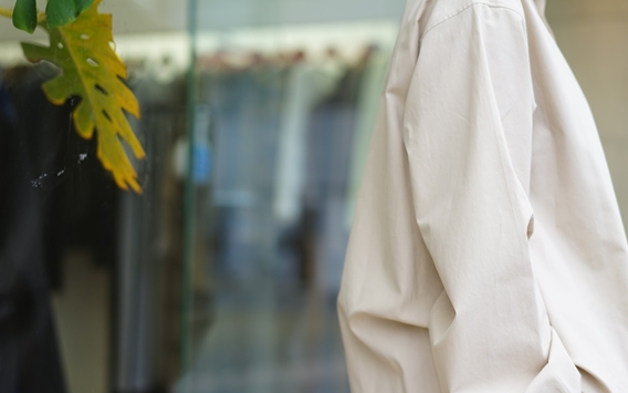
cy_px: 215
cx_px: 371
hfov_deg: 26.1
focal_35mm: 79
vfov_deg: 16.5
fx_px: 1352
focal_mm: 55
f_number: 2
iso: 100
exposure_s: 1/125
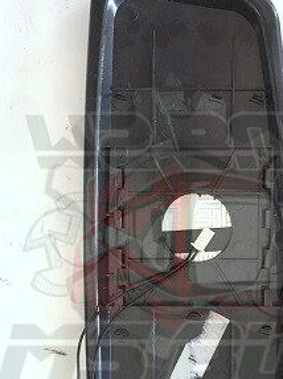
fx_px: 469
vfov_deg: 43.5
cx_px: 181
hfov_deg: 33.3
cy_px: 240
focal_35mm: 43
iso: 160
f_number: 2.2
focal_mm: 4.15
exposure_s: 1/33
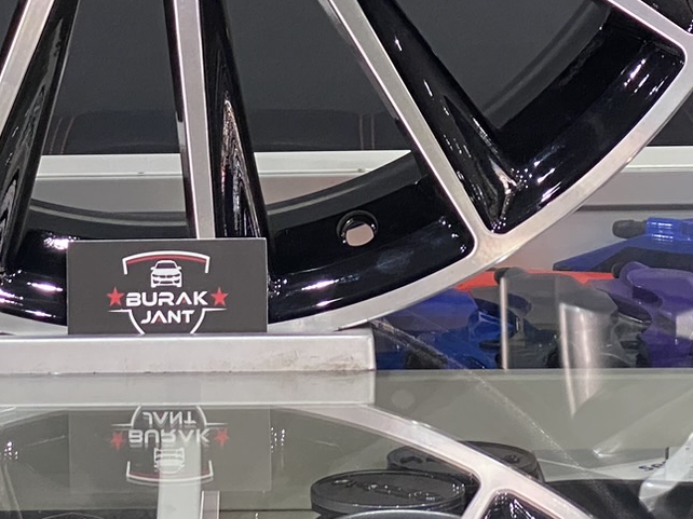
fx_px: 3322
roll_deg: +0.9
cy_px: -262
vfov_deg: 8.7
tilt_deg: -0.8
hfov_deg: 11.9
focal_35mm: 166
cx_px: 137
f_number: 2
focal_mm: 6
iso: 250
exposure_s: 1/50
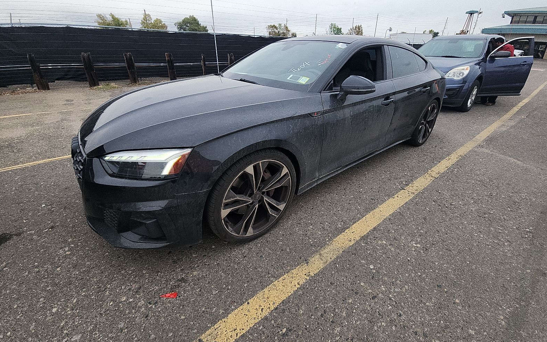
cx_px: 275
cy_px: 147
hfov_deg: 105.3
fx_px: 209
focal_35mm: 14
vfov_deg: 78.2
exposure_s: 1/467
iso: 50
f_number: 2.2
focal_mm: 2.2
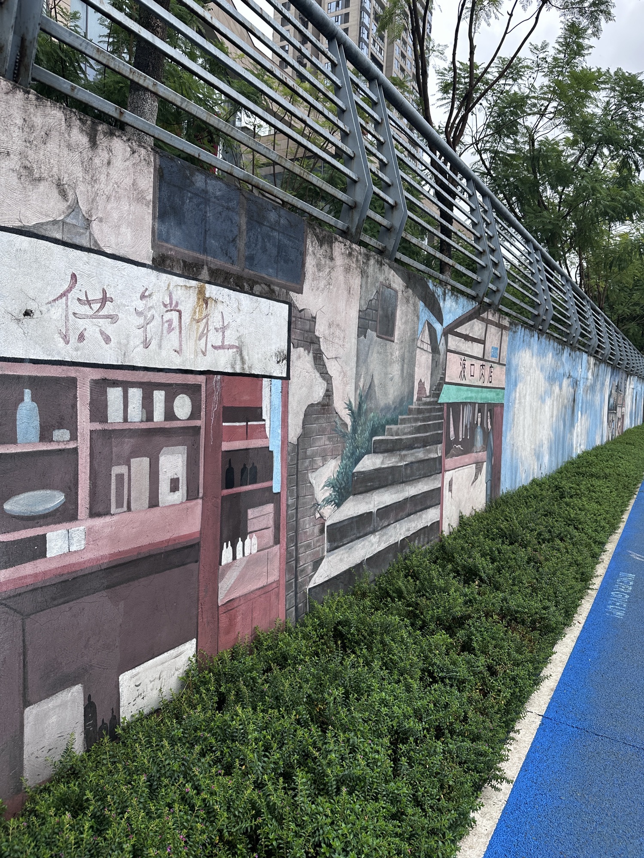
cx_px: 322
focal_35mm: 24
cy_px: 429
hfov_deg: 56.8
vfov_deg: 71.6
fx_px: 595
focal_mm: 6.86
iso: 80
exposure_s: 1/634
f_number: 1.78
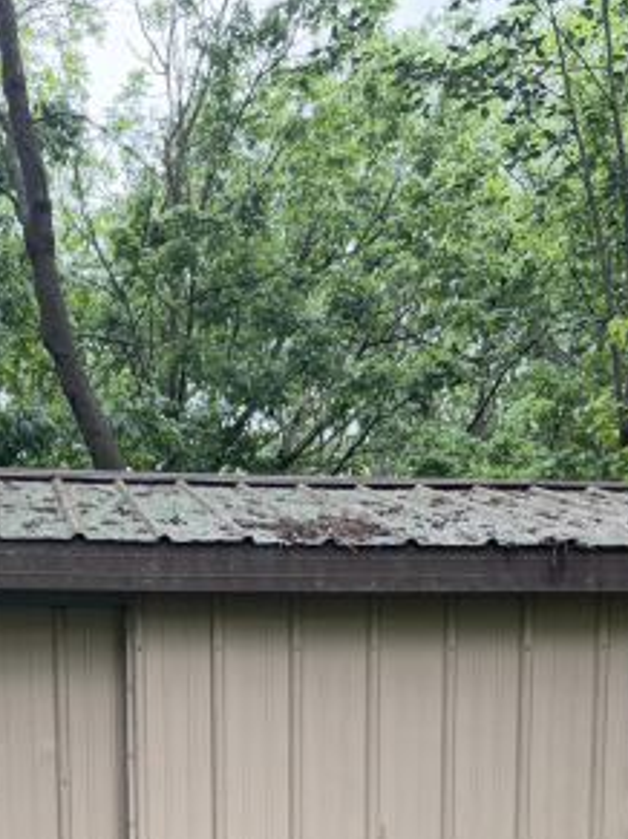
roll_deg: +2.0
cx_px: 193
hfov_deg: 26.3
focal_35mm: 55
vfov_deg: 30.8
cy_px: 944
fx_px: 1331
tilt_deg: -3.7
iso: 80
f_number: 1.78
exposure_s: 1/277
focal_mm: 6.76
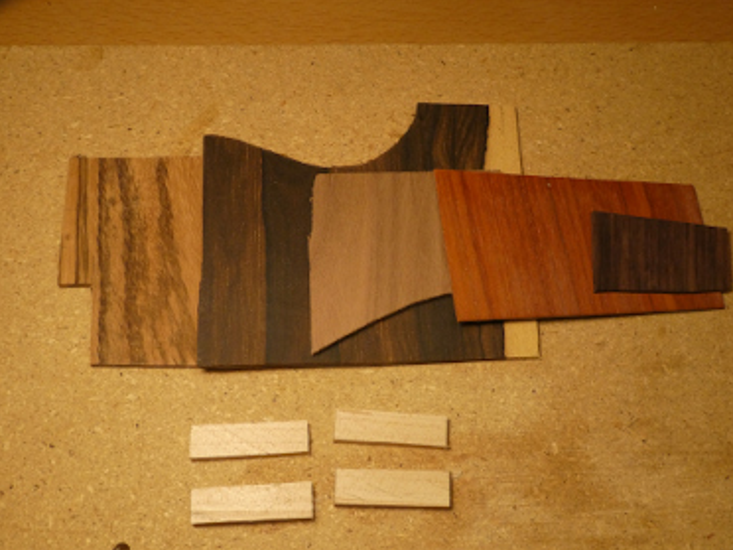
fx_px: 911
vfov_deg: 33.6
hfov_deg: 43.8
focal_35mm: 43
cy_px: 290
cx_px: 372
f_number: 3.8
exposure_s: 1/80
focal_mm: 7.2
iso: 250
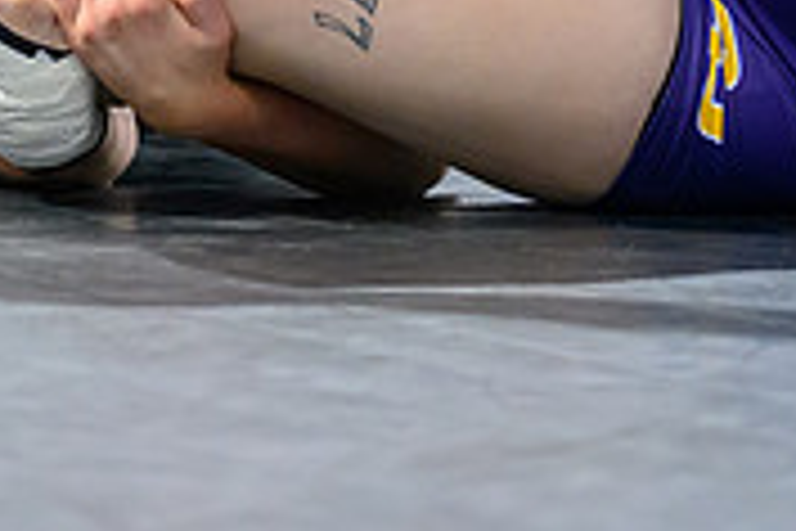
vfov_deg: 2.4
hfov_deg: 3.6
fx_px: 12580
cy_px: -186
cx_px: 451
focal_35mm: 569
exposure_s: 1/800
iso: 4000
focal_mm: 140
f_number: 2.8
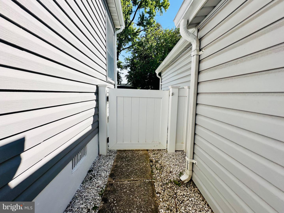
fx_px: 115
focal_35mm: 14
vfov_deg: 85.7
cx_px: 142
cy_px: 106
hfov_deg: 102.1
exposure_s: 1/1416
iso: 50
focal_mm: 2.22
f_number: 2.2
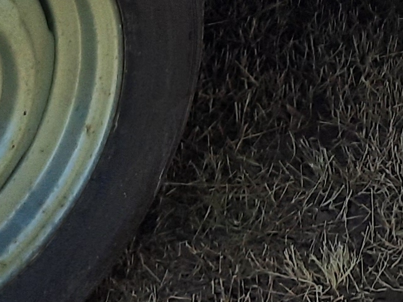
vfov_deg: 8.3
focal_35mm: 155
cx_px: 346
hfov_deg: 12.7
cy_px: -572
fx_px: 1805
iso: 32
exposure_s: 1/418
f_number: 2
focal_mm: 4.6
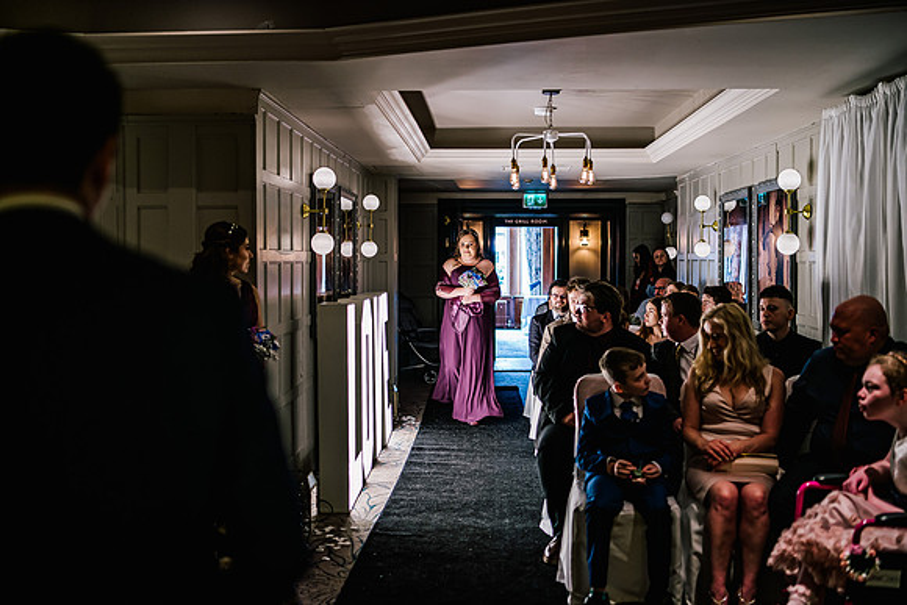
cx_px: 454
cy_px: 302
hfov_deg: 52.6
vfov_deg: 36.5
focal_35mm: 36
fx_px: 918
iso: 1000
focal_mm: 35
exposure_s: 1/250
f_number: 1.6
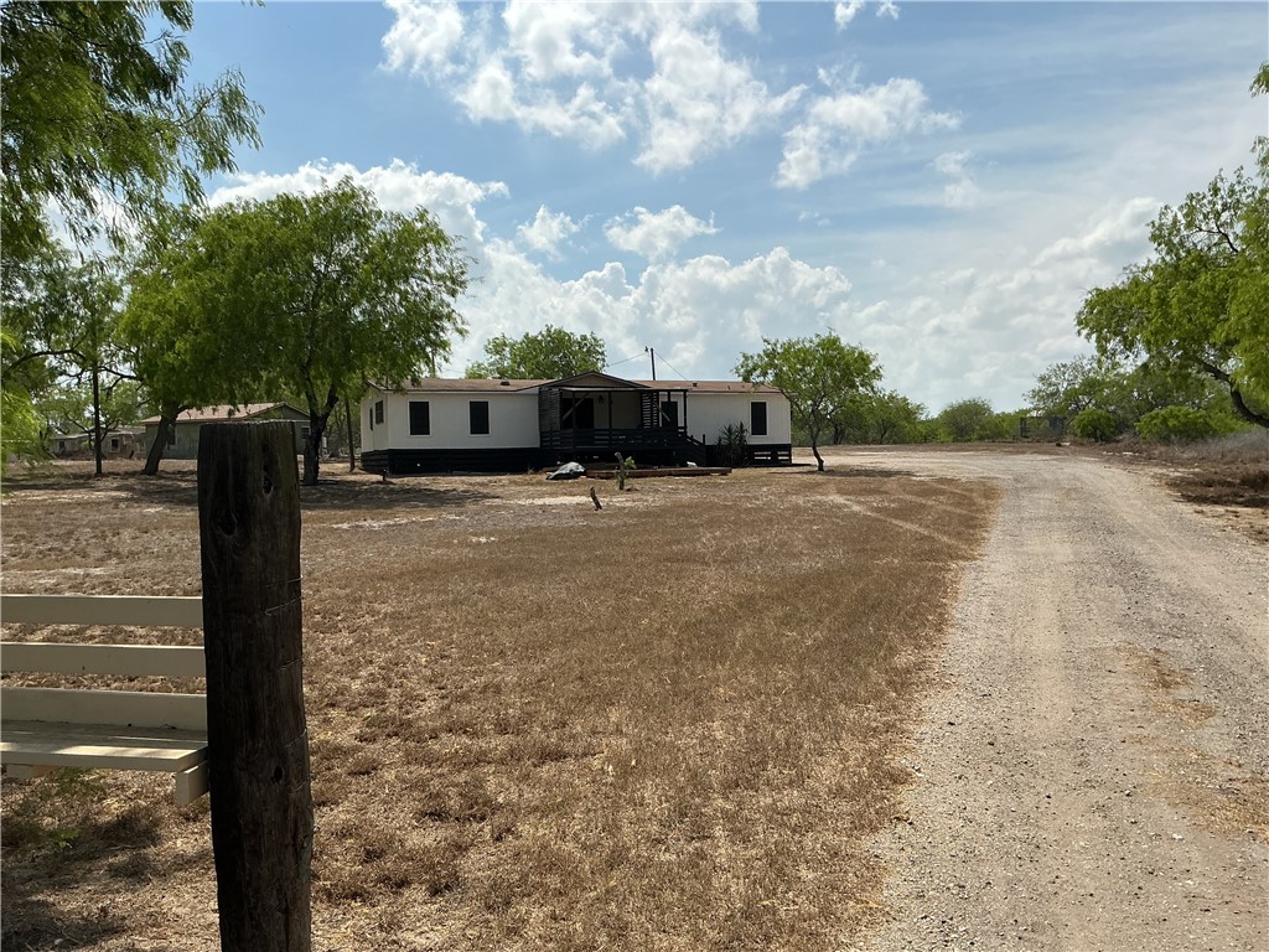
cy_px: 476
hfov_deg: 61.7
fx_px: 1063
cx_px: 634
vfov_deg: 48.2
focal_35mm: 29
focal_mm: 3
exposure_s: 1/3788
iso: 25
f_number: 1.8
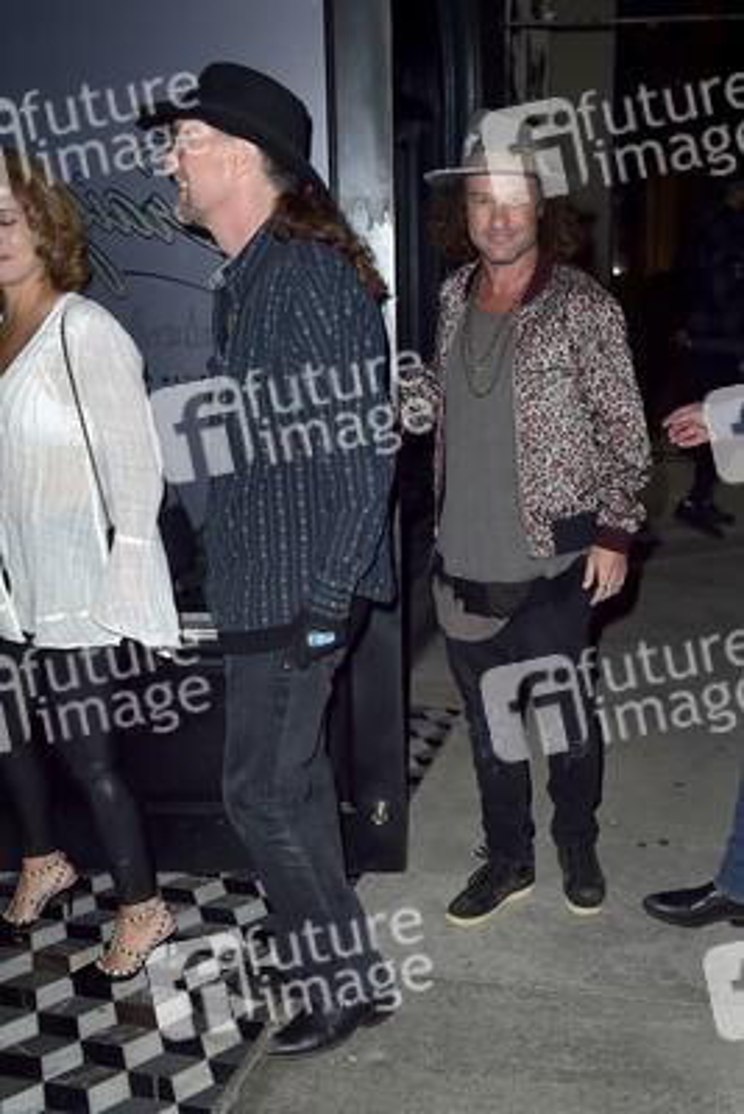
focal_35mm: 32
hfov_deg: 41.1
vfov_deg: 58.7
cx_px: 372
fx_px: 991
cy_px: 557
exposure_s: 1/250
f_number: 6.3
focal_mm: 32
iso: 400
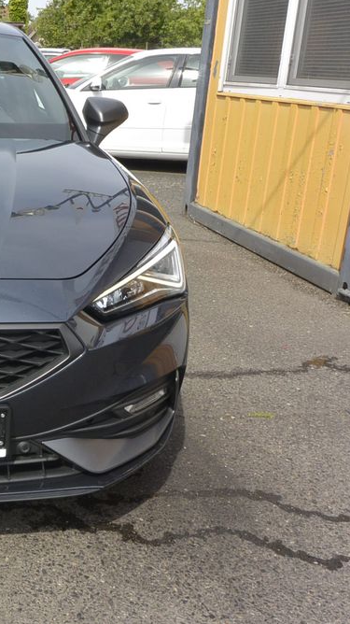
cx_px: -81
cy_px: 310
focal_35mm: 45
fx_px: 744
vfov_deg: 45.5
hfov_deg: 23.9
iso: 160
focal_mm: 10.7
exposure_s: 1/250
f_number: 9
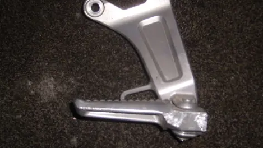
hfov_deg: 51.6
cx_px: 134
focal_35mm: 39
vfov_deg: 30.4
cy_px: 82
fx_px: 272
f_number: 7.1
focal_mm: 5.8
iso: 50
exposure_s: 1/30
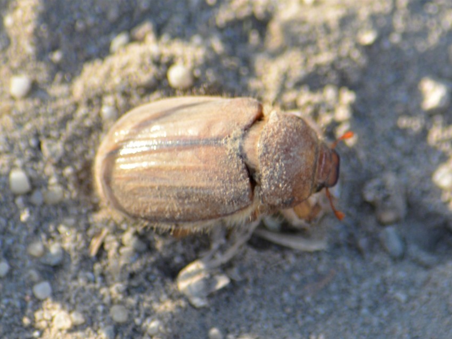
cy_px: 170
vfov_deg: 3.0
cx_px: 234
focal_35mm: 489
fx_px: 6386
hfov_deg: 4.1
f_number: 8
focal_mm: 300
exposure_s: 1/125
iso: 220
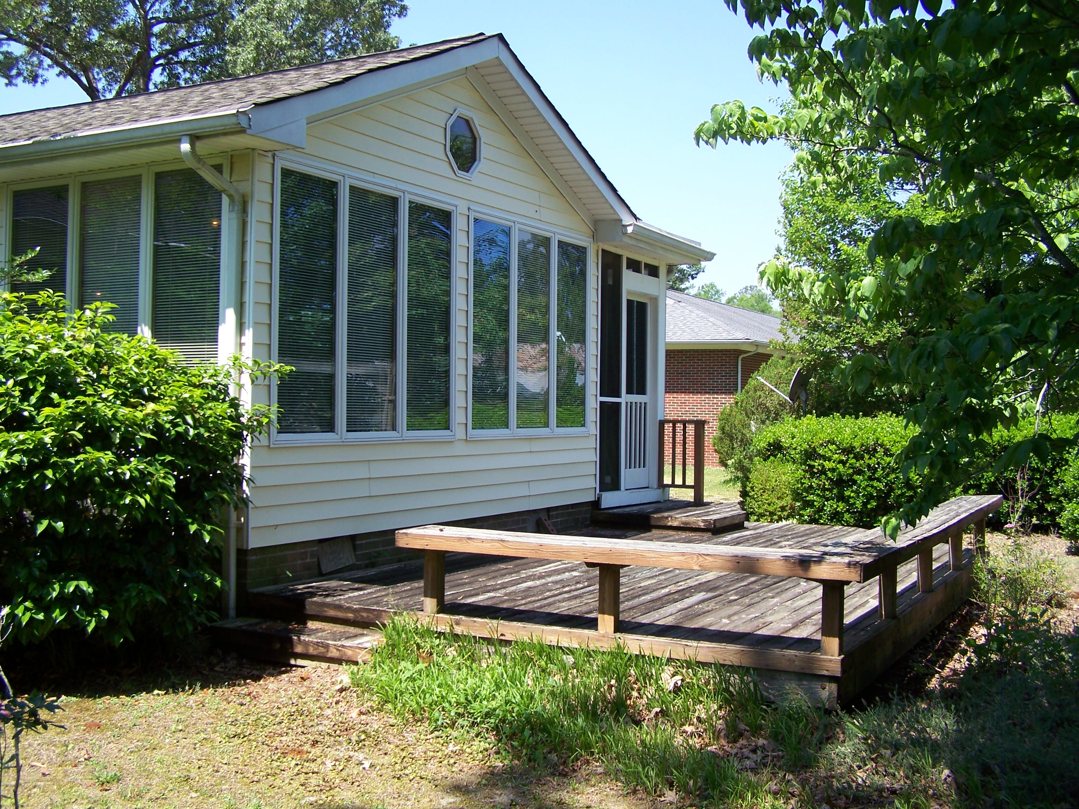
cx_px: 540
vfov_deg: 37.7
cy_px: 404
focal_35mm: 38
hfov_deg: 49.0
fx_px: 1184
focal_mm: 6.3
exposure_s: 1/400
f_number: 2.8
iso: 64
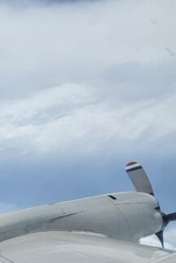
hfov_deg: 22.4
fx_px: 315
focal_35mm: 43
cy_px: 194
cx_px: -119
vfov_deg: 44.1
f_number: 2.2
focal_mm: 2.2
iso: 50
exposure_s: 1/14244
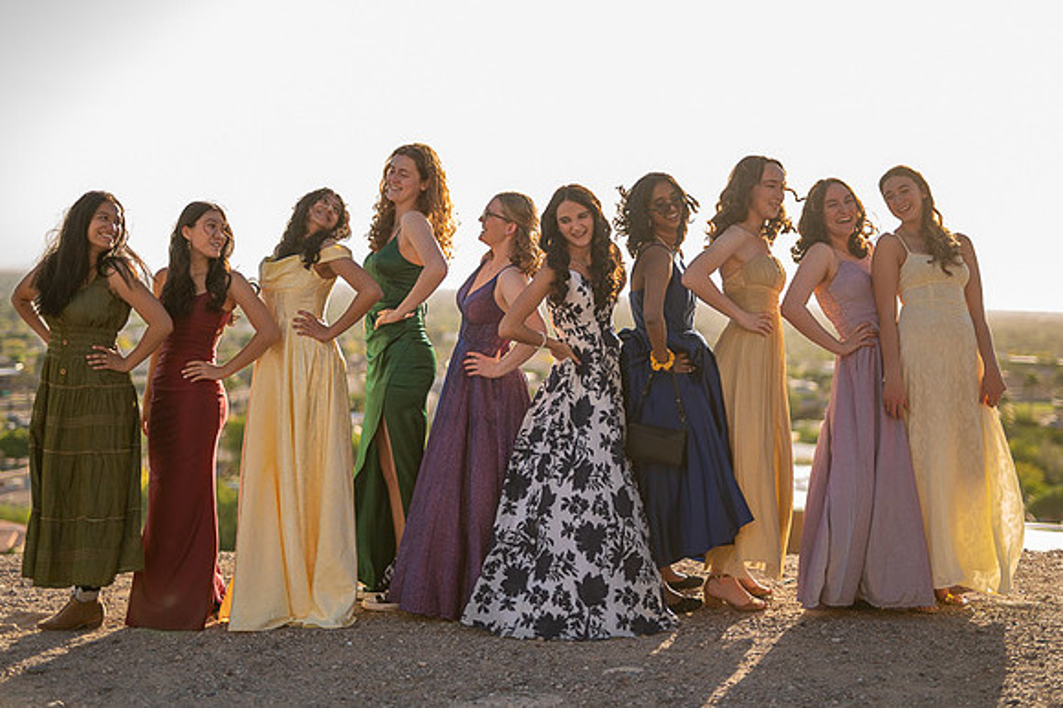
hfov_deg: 33.7
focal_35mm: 59
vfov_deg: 22.8
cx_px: 553
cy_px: 287
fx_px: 1753
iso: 100
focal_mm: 50
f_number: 1.4
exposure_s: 1/2000
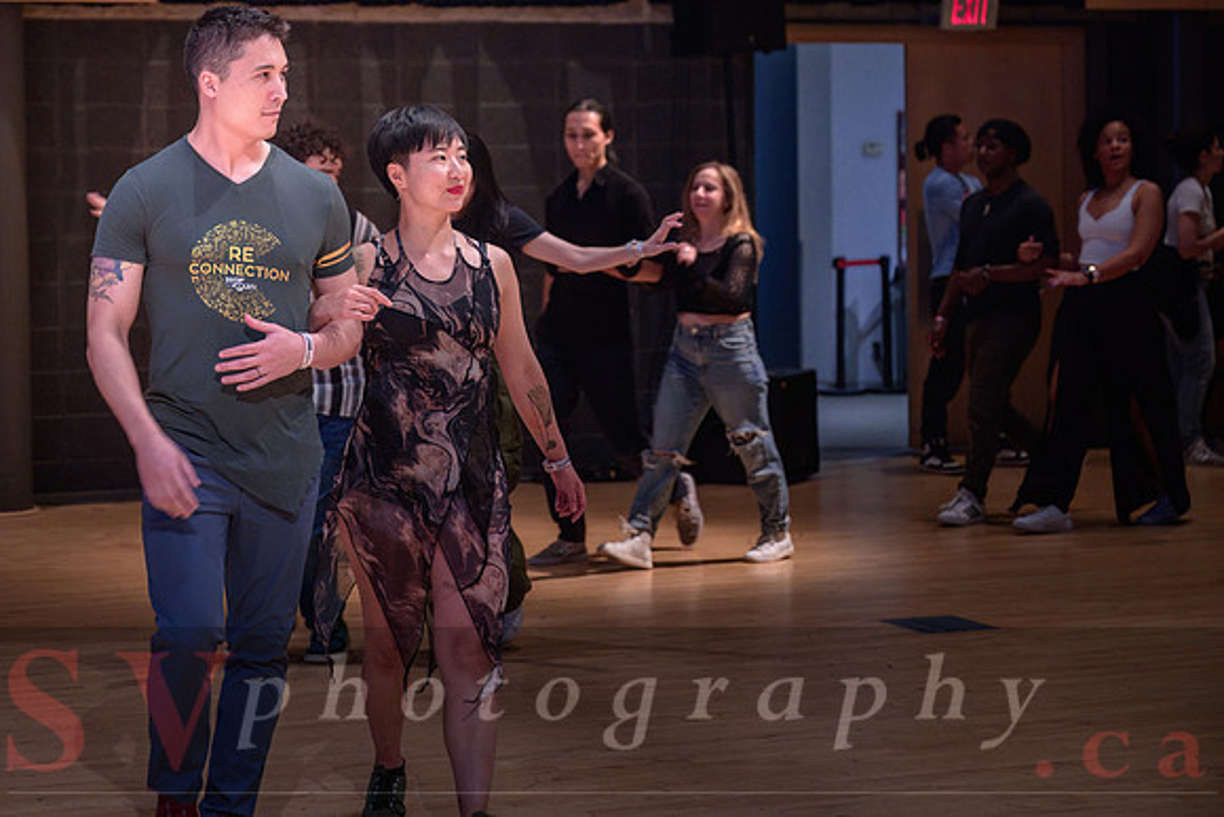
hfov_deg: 23.5
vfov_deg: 15.9
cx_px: 471
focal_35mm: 86
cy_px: 314
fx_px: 2930
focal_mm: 70
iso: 1600
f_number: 2.8
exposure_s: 1/125
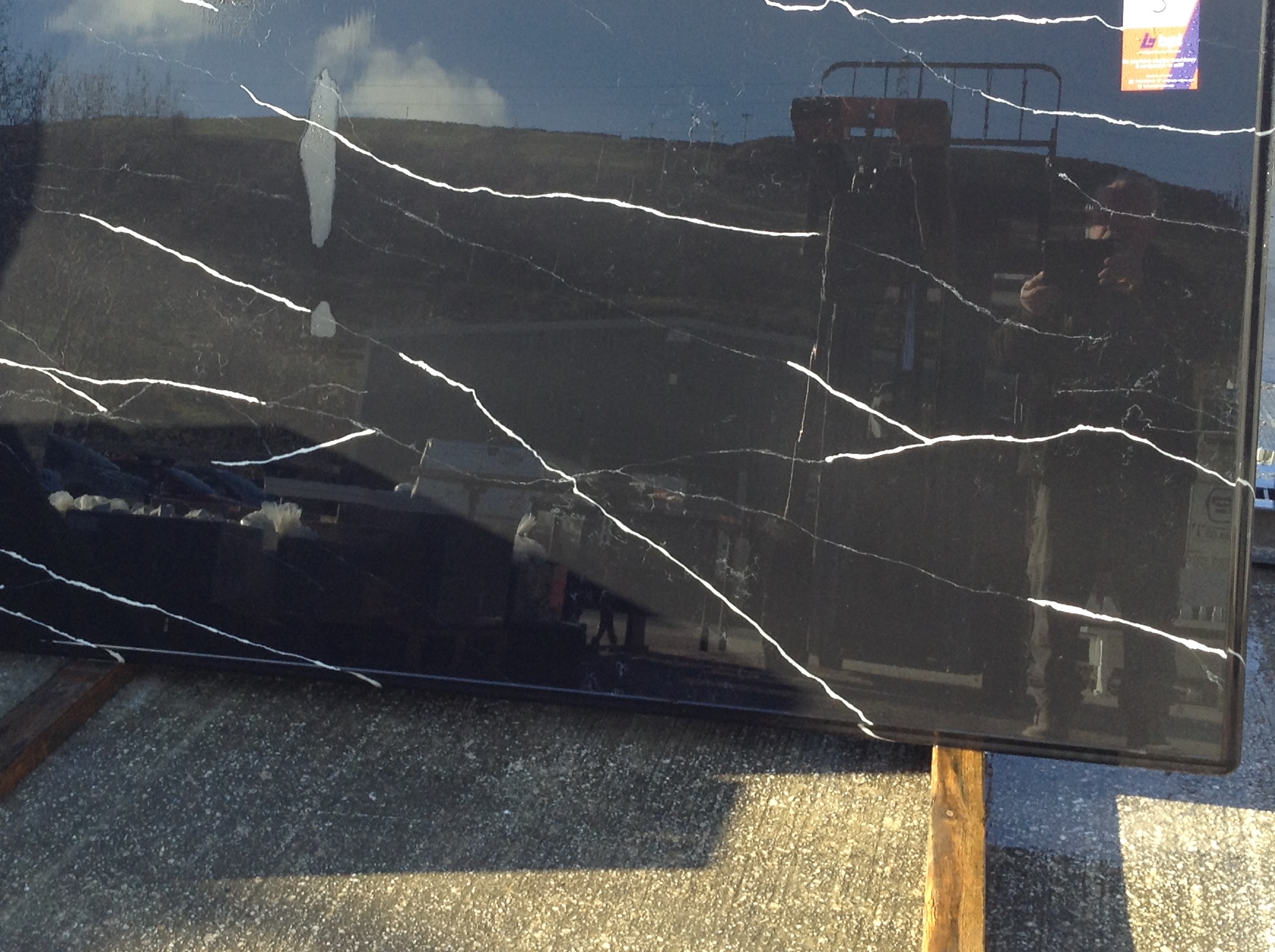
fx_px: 1802
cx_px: 519
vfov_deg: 29.5
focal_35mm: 49
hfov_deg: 38.8
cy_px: 374
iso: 32
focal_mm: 3.3
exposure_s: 1/120
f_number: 2.4
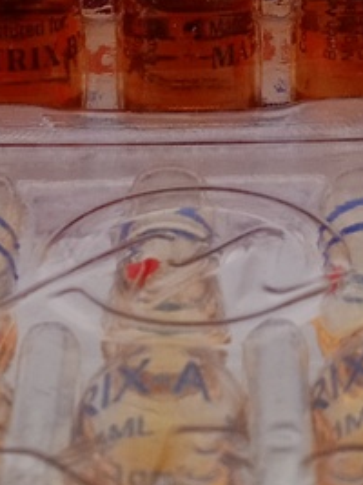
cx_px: 169
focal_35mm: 126
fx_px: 1763
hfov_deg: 11.8
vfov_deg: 15.2
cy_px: -71
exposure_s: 1/129
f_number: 2.2
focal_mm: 3.43
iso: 100
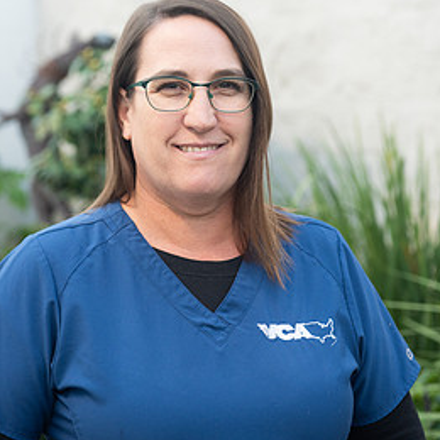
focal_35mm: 97
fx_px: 1395
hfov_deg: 17.9
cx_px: 198
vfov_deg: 17.9
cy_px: 149
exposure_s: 1/200
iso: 400
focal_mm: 66
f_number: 4
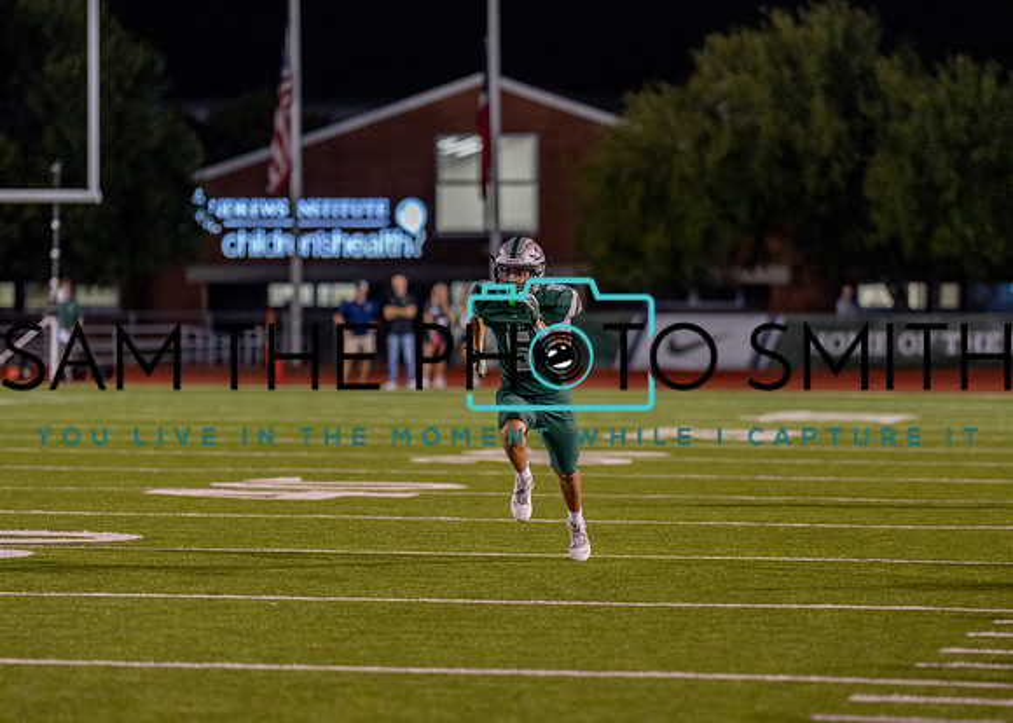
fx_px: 5801
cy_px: 393
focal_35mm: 202
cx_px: 541
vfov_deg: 7.1
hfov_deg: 10.0
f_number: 1.8
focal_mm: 135
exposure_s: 1/1000
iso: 1600
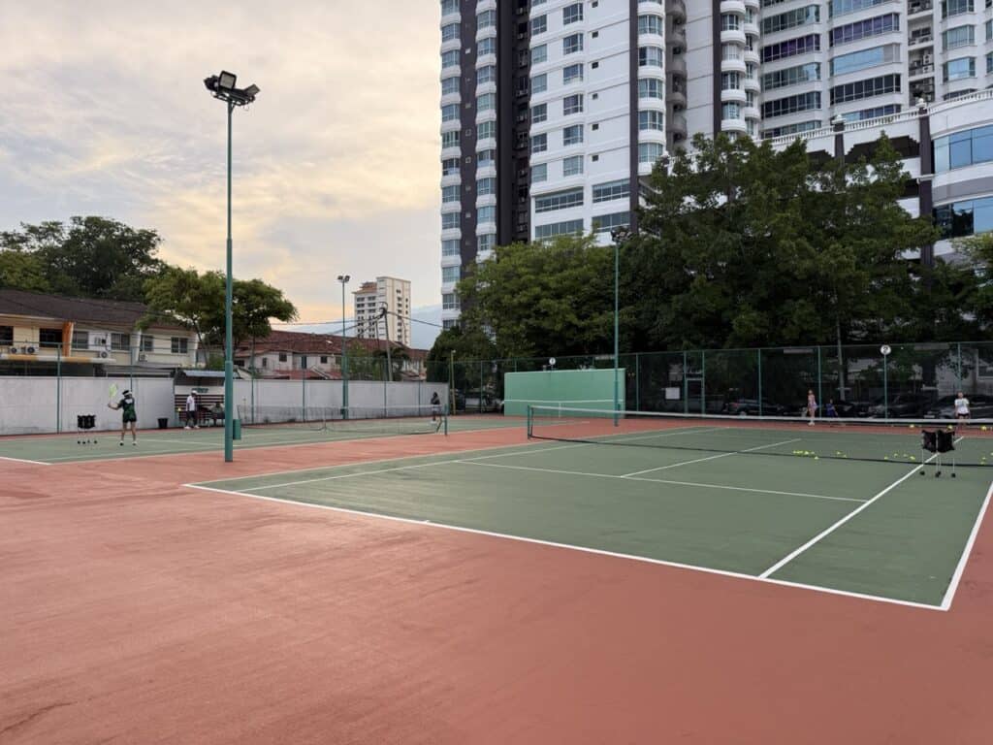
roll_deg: +0.5
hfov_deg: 71.6
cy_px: 372
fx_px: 688
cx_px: 496
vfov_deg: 56.8
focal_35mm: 24
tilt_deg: +1.4
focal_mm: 6.76
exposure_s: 1/654
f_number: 1.78
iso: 100
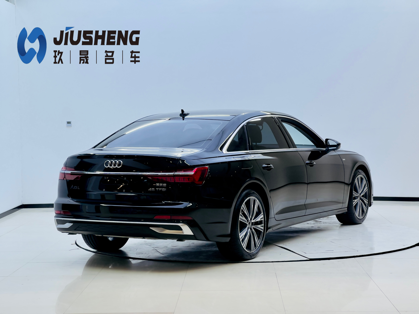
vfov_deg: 19.1
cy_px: 157
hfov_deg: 25.3
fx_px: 932
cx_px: 210
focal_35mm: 77
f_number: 2.8
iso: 32
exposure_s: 1/133
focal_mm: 9
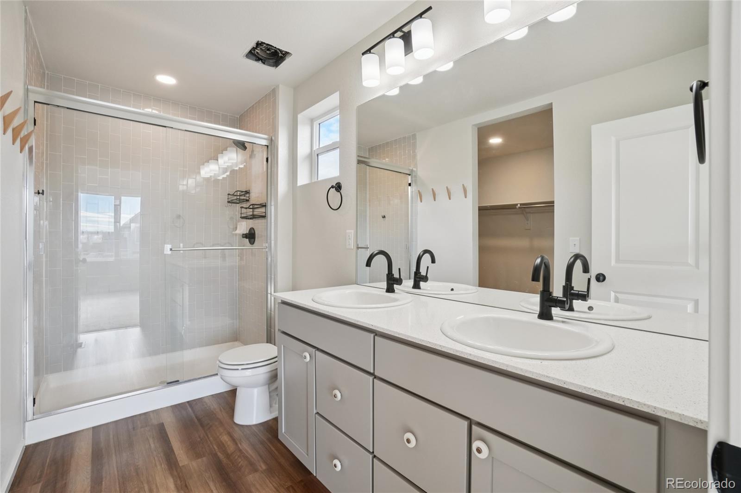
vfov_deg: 77.3
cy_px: 246
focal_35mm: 15
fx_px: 309
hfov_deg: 100.4
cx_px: 370
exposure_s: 1/50
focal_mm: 10
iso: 400
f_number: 8
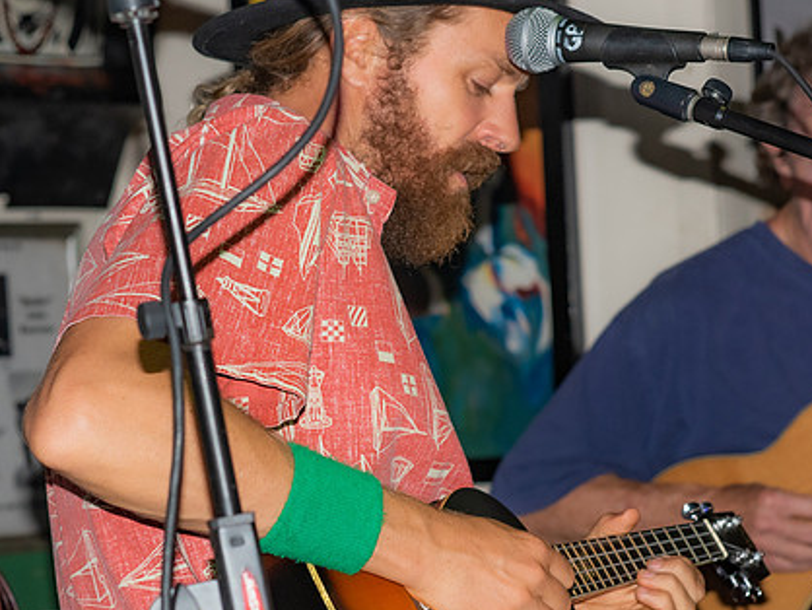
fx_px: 3896
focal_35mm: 166
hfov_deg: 11.9
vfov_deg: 9.0
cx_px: 373
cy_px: 323
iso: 800
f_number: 5.6
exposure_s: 1/160
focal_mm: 85
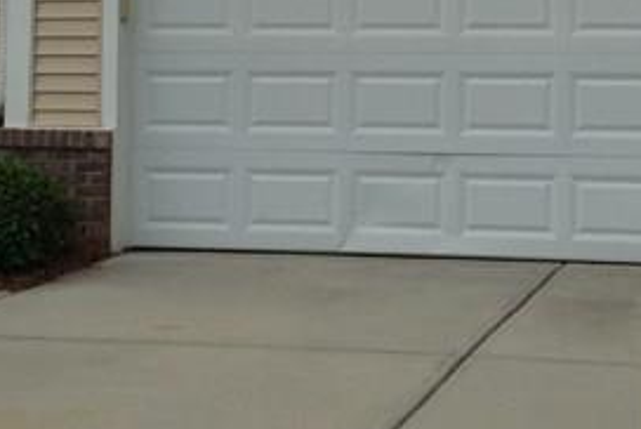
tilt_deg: +2.2
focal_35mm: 129
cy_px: -61
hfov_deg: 15.9
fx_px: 2299
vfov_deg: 10.5
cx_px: 290
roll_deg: +1.0
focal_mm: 4.12
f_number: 2.4
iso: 50
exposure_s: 1/753
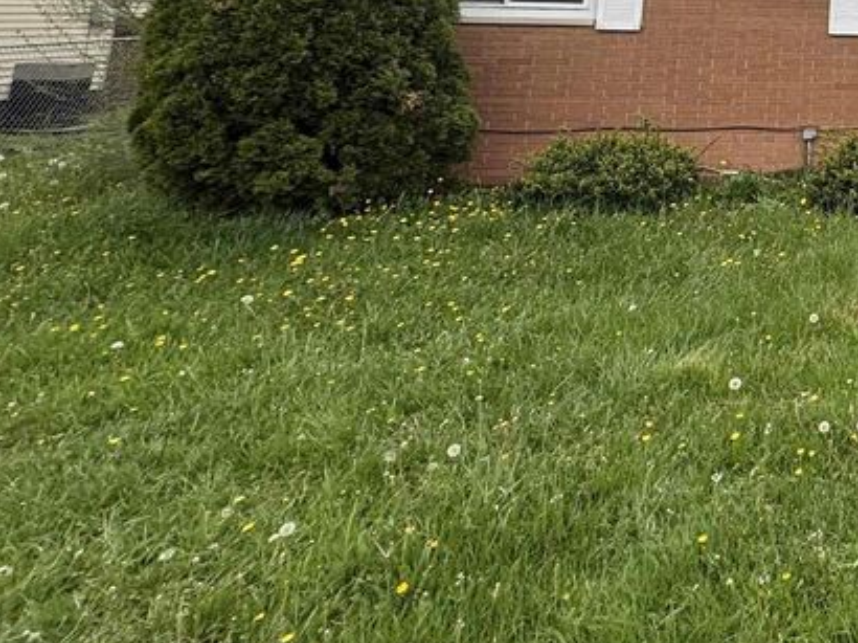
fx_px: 867
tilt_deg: +10.5
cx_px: 1025
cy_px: -105
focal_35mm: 35
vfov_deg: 33.9
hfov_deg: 38.9
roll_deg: -3.6
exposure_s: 1/384
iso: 40
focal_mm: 2.22
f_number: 2.2
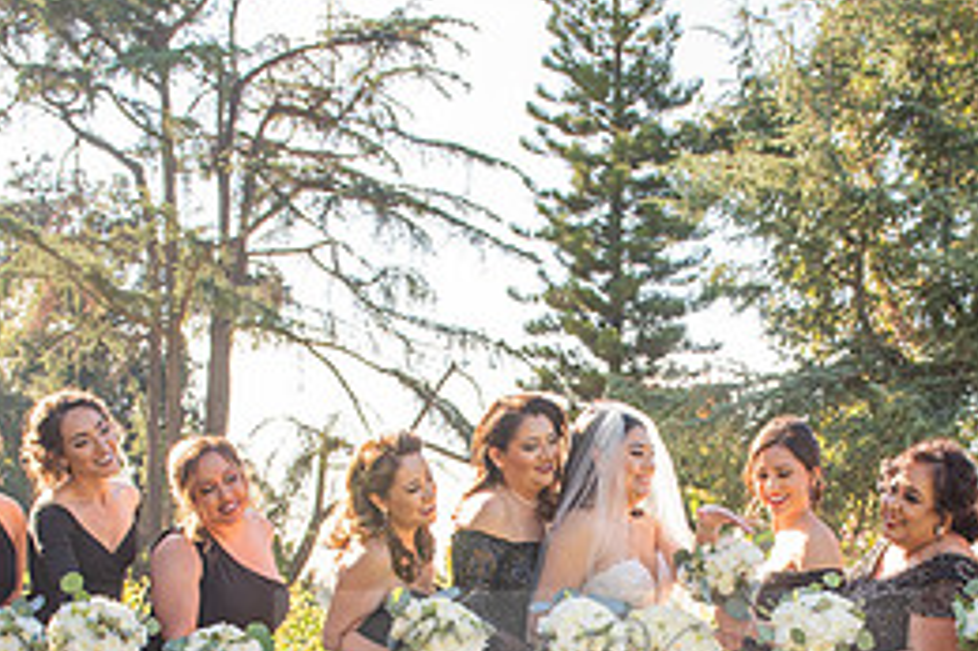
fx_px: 1575
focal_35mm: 58
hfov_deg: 34.4
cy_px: 679
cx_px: 602
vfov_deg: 22.3
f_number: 5.6
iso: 200
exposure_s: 1/250
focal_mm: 26
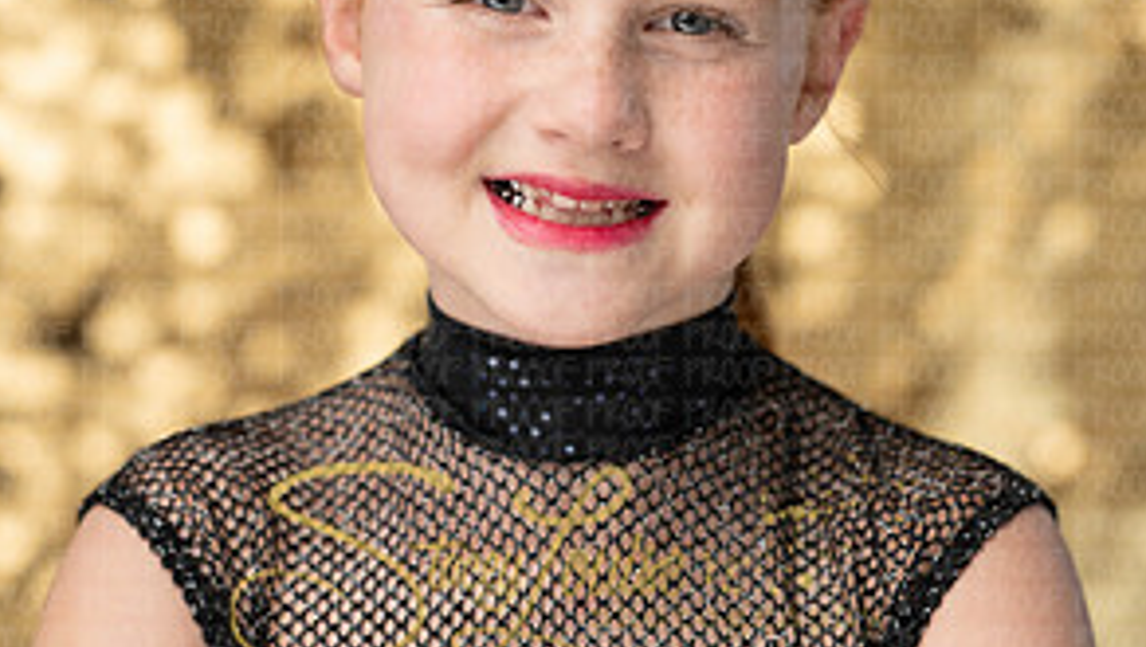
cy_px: 227
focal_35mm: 137
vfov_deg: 8.9
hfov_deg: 15.7
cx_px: 573
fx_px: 4168
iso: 1250
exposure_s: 1/1000
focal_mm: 85
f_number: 2.8
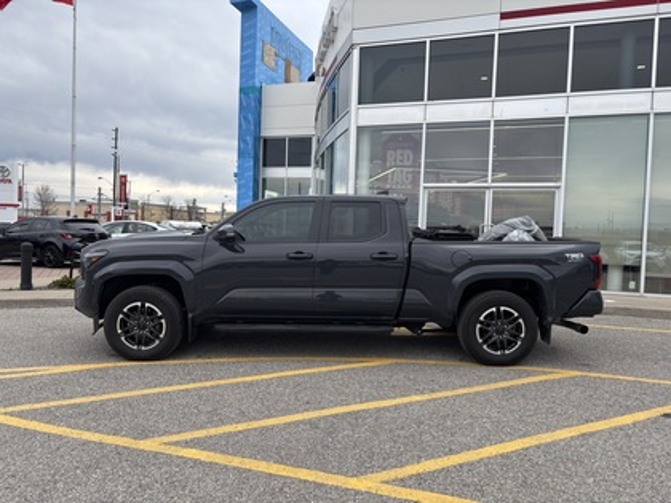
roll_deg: -1.9
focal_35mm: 26
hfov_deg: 67.3
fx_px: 504
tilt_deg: -1.6
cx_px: 336
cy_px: 252
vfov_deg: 53.1
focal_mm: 5.96
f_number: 1.6
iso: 50
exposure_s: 1/865
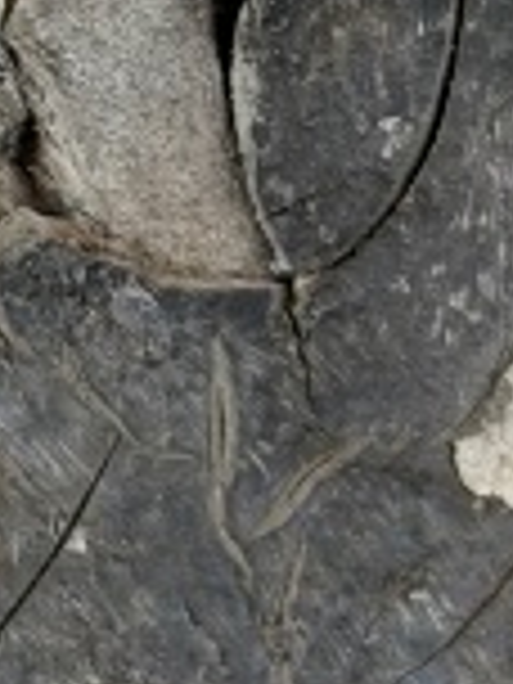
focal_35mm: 380
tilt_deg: -1.4
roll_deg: -0.3
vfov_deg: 5.2
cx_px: -176
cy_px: -374
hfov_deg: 3.9
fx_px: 7509
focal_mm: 6.76
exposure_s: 1/50
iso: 100
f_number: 1.78
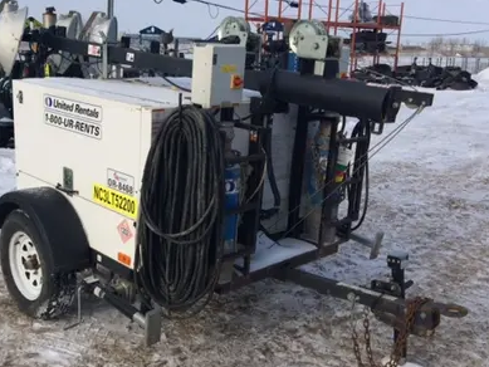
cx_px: 173
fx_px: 579
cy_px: 202
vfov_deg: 35.1
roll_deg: +0.3
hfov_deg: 45.2
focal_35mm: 41
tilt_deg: -15.7
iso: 32
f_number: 2.2
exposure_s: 1/2053
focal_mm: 4.15
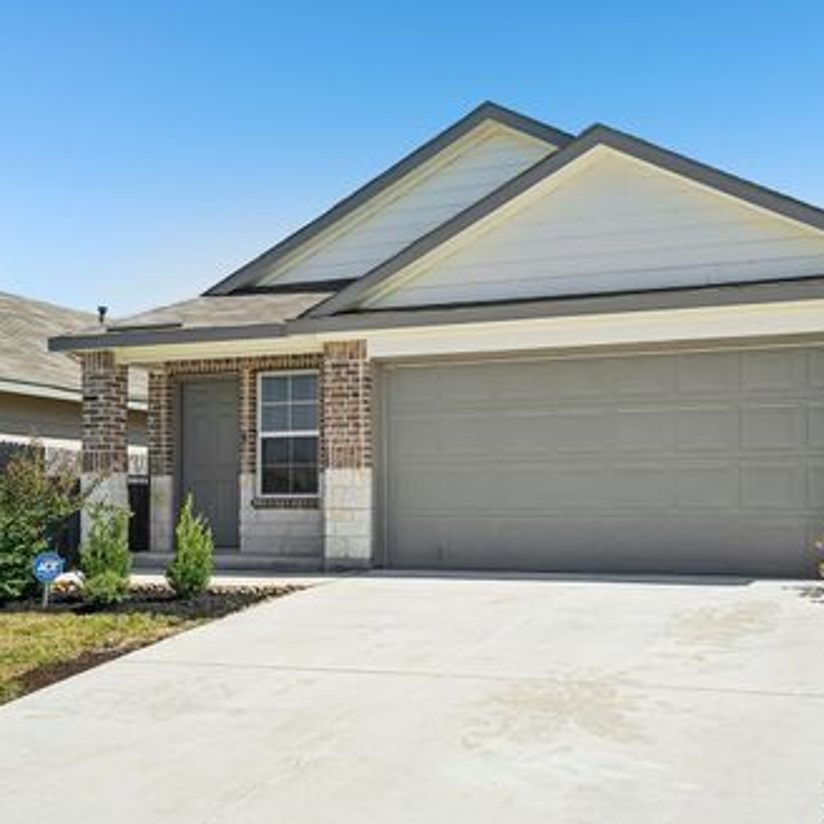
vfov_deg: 38.3
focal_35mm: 44
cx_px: 462
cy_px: 416
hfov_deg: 38.3
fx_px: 1185
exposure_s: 1/320
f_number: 8
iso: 200
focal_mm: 34
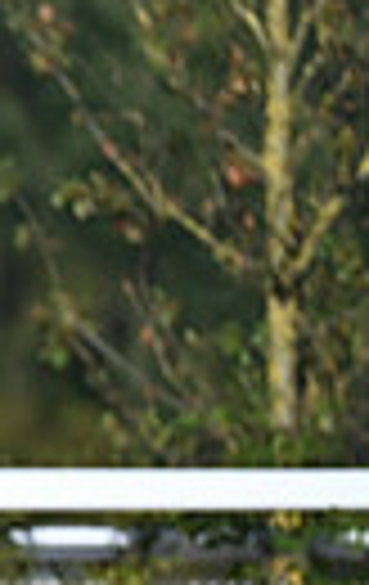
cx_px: -932
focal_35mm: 1405
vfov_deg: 1.5
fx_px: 22458
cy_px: 533
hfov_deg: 0.9
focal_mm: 310
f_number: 4.5
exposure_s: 1/1600
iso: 360
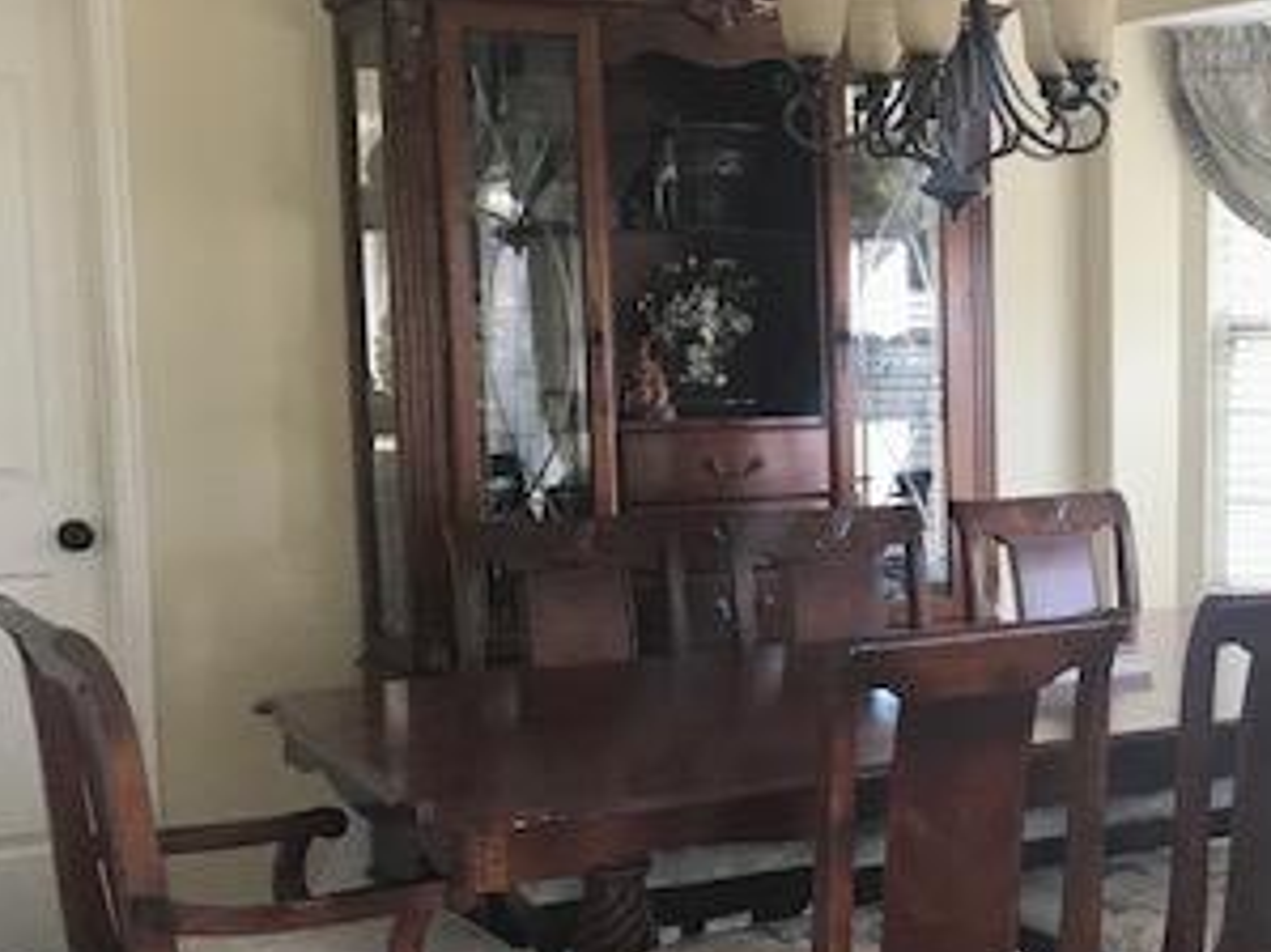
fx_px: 2202
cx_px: 1122
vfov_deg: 24.3
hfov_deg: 30.9
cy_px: 604
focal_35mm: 60
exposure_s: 1/24
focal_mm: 3.99
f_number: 1.8
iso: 40
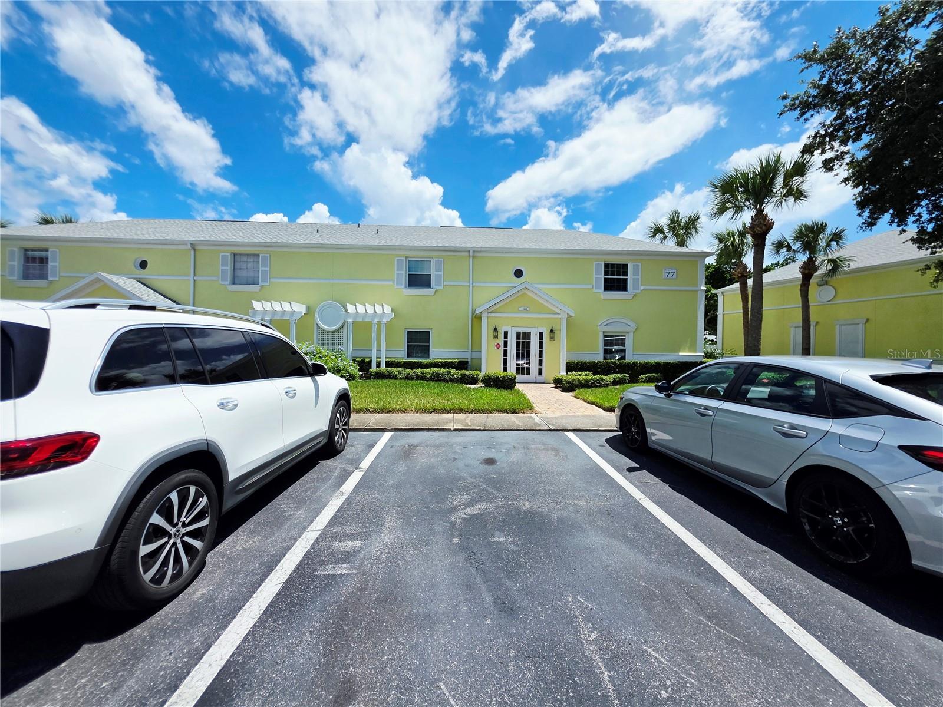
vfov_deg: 89.9
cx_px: 472
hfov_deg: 106.2
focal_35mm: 13
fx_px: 354
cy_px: 354
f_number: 1.9
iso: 40
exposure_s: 1/3333
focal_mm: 2.2
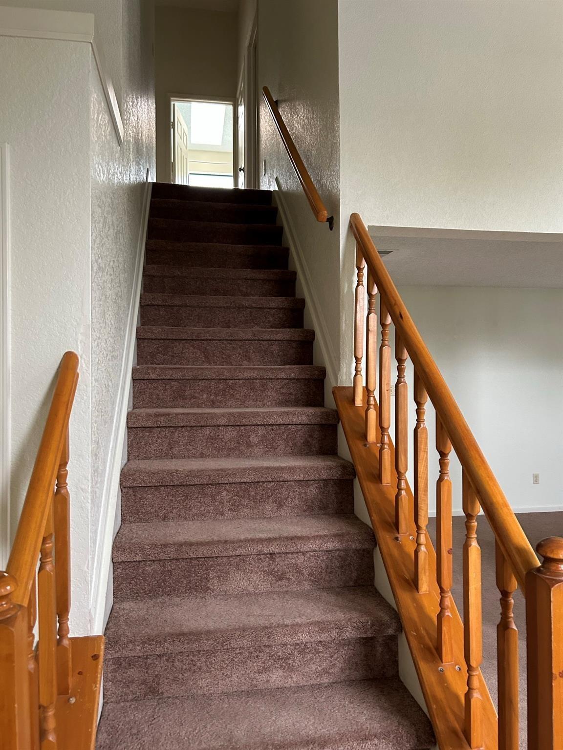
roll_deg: +2.3
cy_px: 375
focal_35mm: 26
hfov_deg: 53.1
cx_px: 282
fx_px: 564
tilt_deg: +0.3
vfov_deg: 67.3
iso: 250
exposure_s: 1/60
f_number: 1.5
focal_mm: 5.7
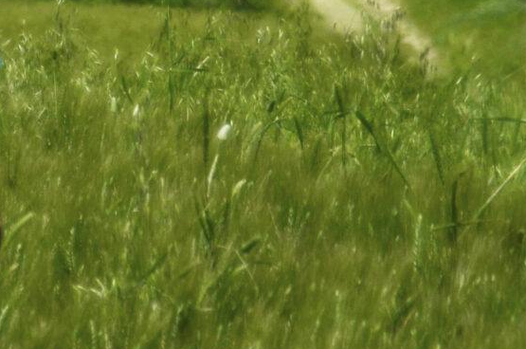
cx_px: 135
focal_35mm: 726
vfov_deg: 1.9
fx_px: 10594
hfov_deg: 2.8
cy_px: -48
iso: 125
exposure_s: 1/4000
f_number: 5.6
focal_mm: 105
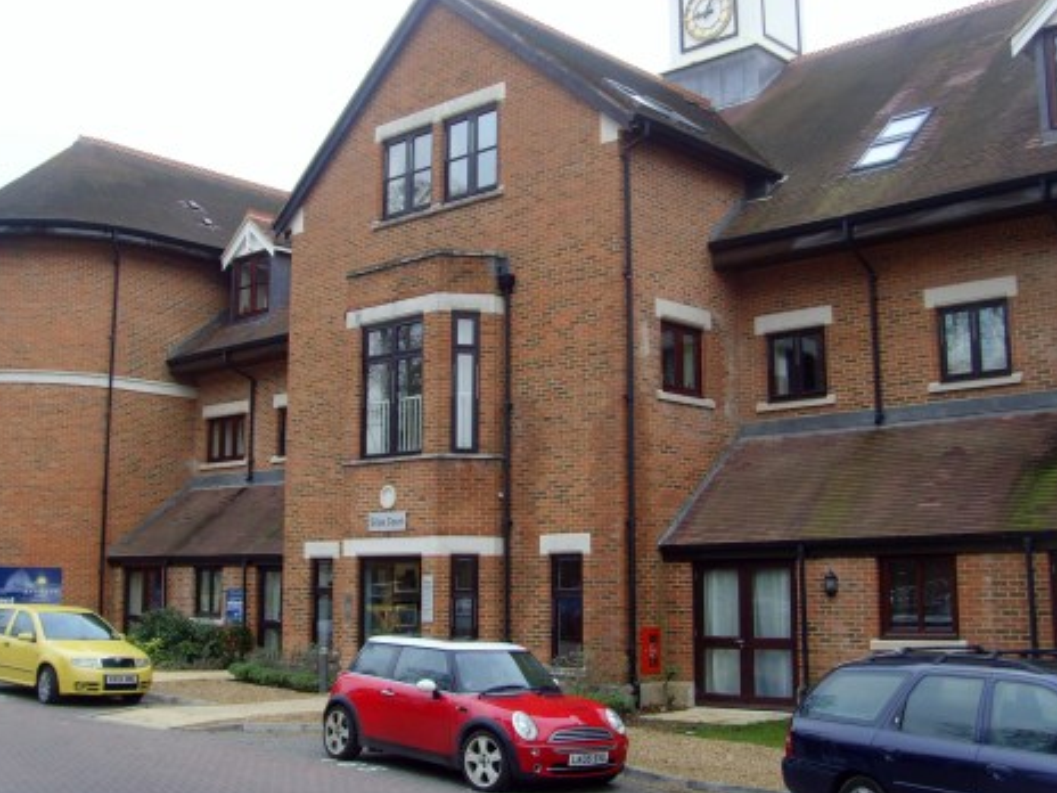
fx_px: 1313
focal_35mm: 43
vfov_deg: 33.6
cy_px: 381
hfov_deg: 43.8
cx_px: 510
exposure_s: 1/90
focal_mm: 6.6
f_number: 3.5
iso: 100
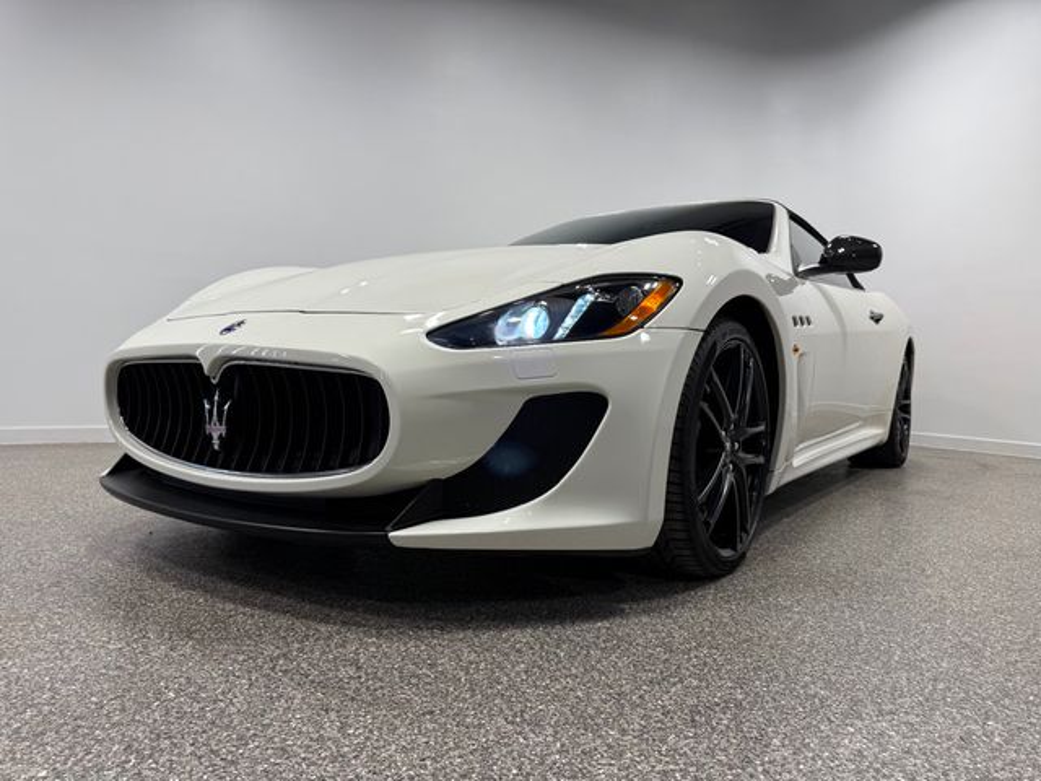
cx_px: 520
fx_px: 722
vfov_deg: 56.8
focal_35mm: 24
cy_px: 390
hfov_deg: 71.6
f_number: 1.78
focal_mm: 6.76
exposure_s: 1/397
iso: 80
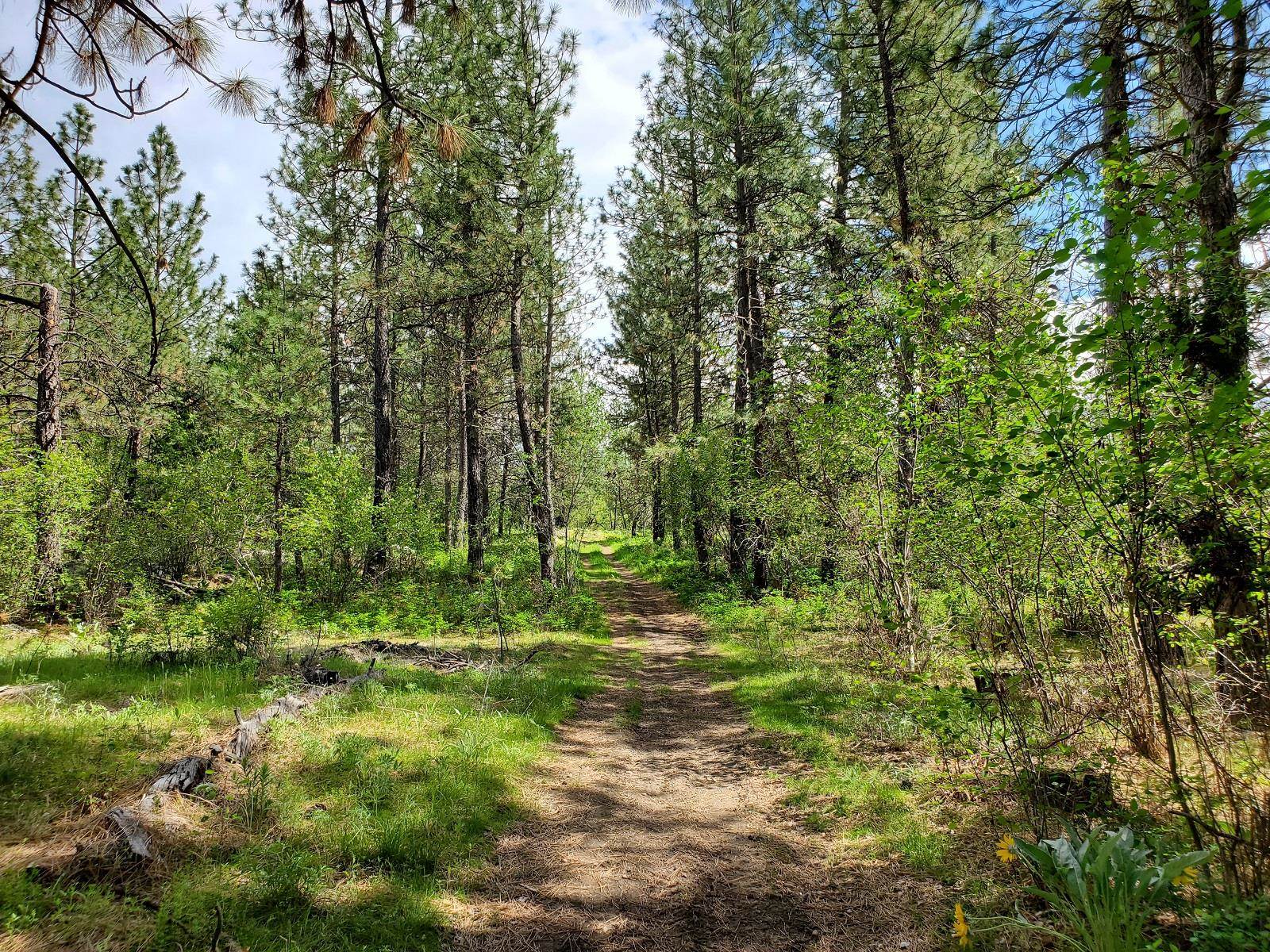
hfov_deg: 67.3
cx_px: 635
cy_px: 476
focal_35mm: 26
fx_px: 954
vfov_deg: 53.1
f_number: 2.4
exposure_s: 1/970
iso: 50
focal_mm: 4.3
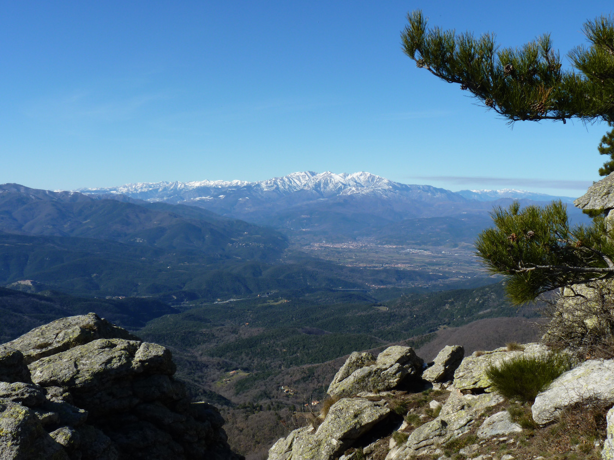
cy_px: 230
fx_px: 710
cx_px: 307
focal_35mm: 40
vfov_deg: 36.0
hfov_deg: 46.8
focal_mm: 7.2
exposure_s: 1/400
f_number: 5.6
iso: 80
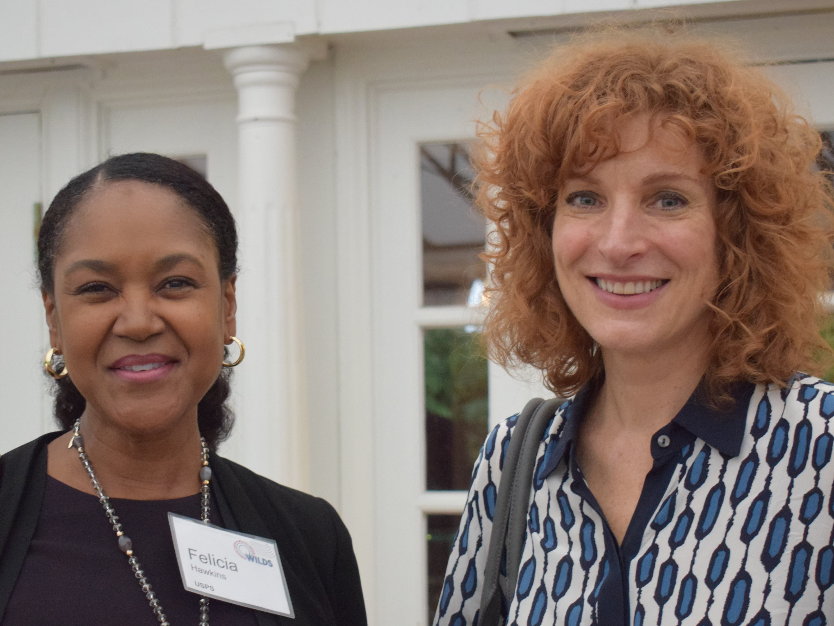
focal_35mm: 77
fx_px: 1855
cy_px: 350
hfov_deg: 25.3
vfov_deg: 19.1
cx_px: 381
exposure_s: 1/60
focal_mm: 38
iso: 2800
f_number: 4.8
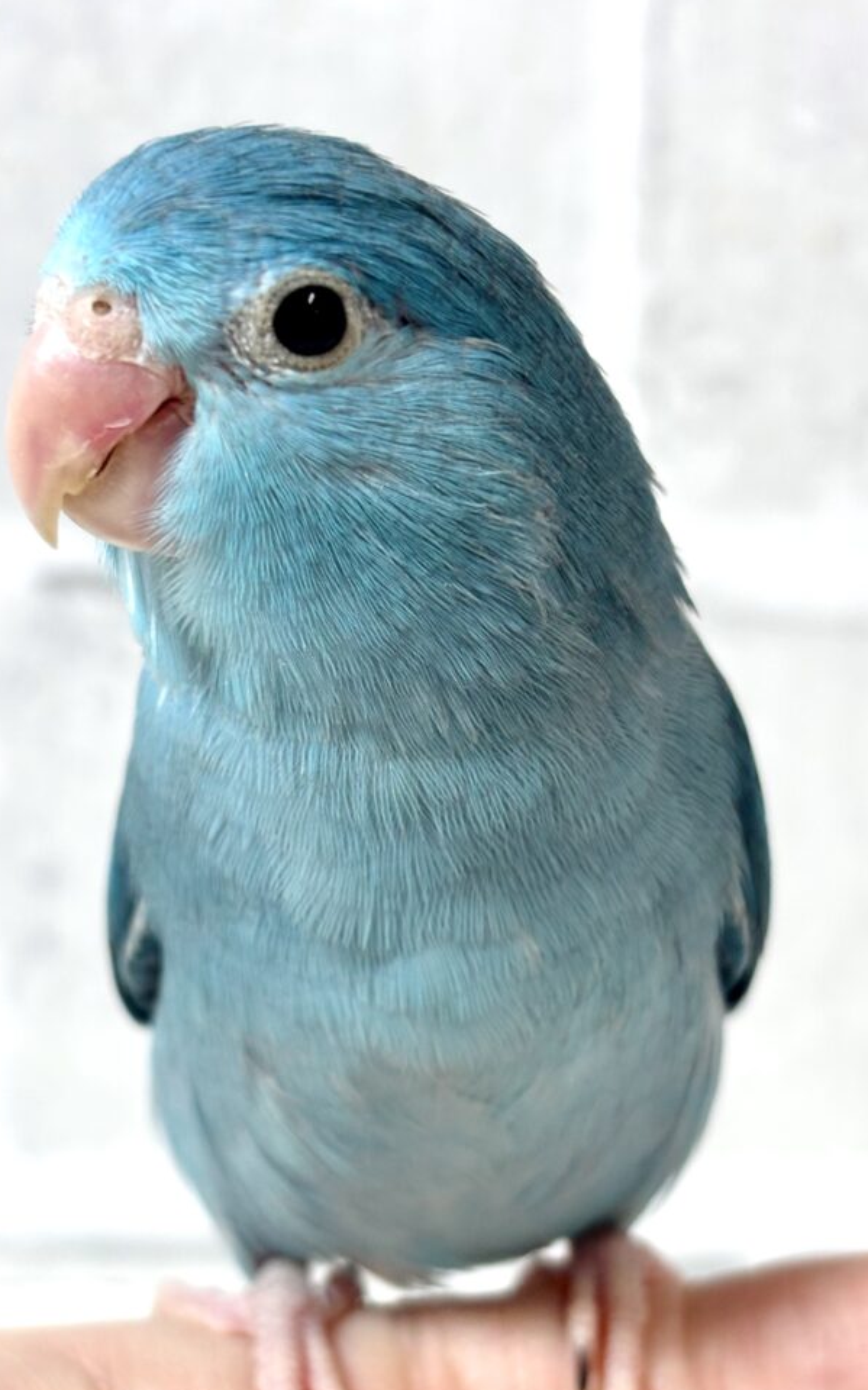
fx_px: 2613
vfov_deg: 29.7
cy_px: 832
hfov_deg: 18.9
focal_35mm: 69
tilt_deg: -18.2
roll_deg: -1.9
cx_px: 433
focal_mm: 5.96
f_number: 1.6
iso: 32
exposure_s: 1/50
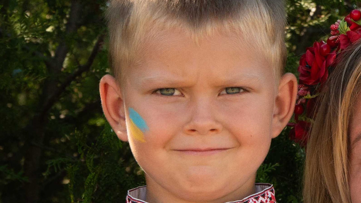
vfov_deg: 5.3
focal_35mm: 227
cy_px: 27
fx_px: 2173
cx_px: 501
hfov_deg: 9.3
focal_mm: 57
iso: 800
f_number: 6.3
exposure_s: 1/1600
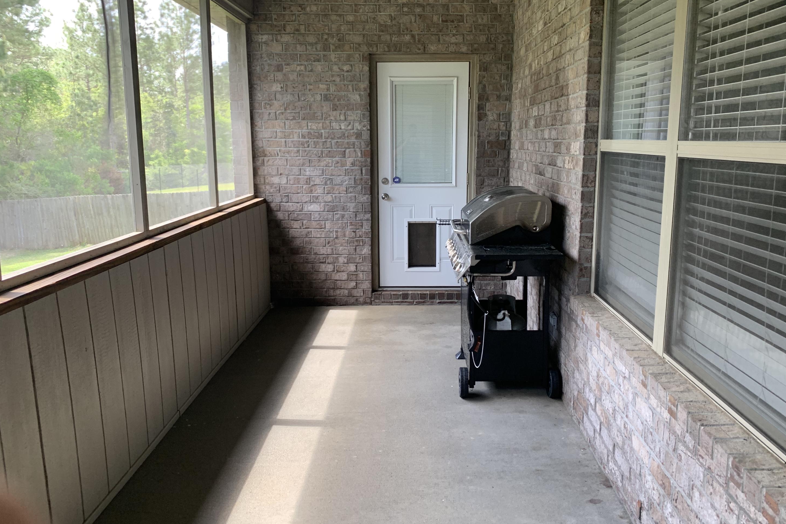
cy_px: 256
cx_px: 401
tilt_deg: -9.8
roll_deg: +0.7
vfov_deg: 46.4
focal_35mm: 28
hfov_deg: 65.5
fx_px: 611
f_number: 1.8
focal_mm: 4.25
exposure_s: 1/121
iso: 80
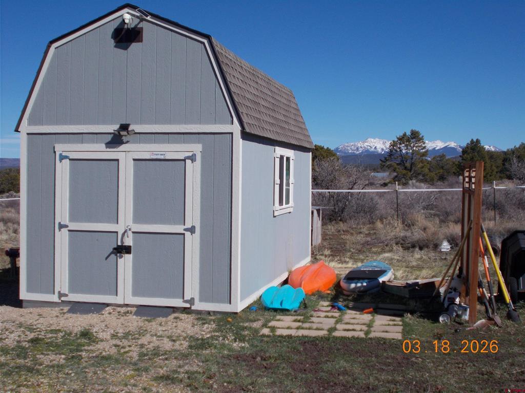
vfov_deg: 29.1
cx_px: 262
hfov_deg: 38.2
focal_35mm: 50
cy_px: 196
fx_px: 758
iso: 80
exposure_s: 1/160
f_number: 11.3
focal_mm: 9
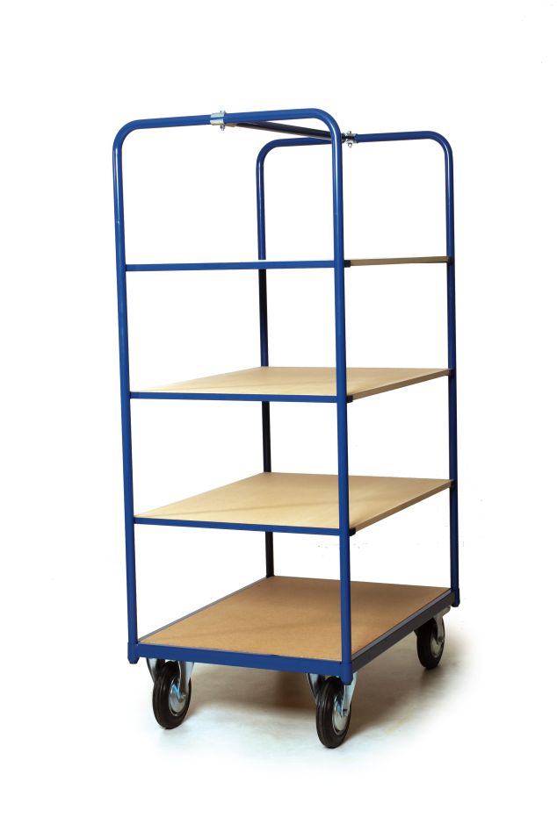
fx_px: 1563
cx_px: 278
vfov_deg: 29.8
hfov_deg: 20.2
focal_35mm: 68
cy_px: 416
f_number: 11
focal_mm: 45
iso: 100
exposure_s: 1/250
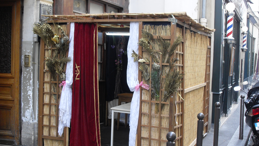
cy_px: 82
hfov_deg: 36.0
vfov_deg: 20.7
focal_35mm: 58
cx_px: 129
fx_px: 398
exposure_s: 1/60
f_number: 3.4
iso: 100
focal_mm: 8.4
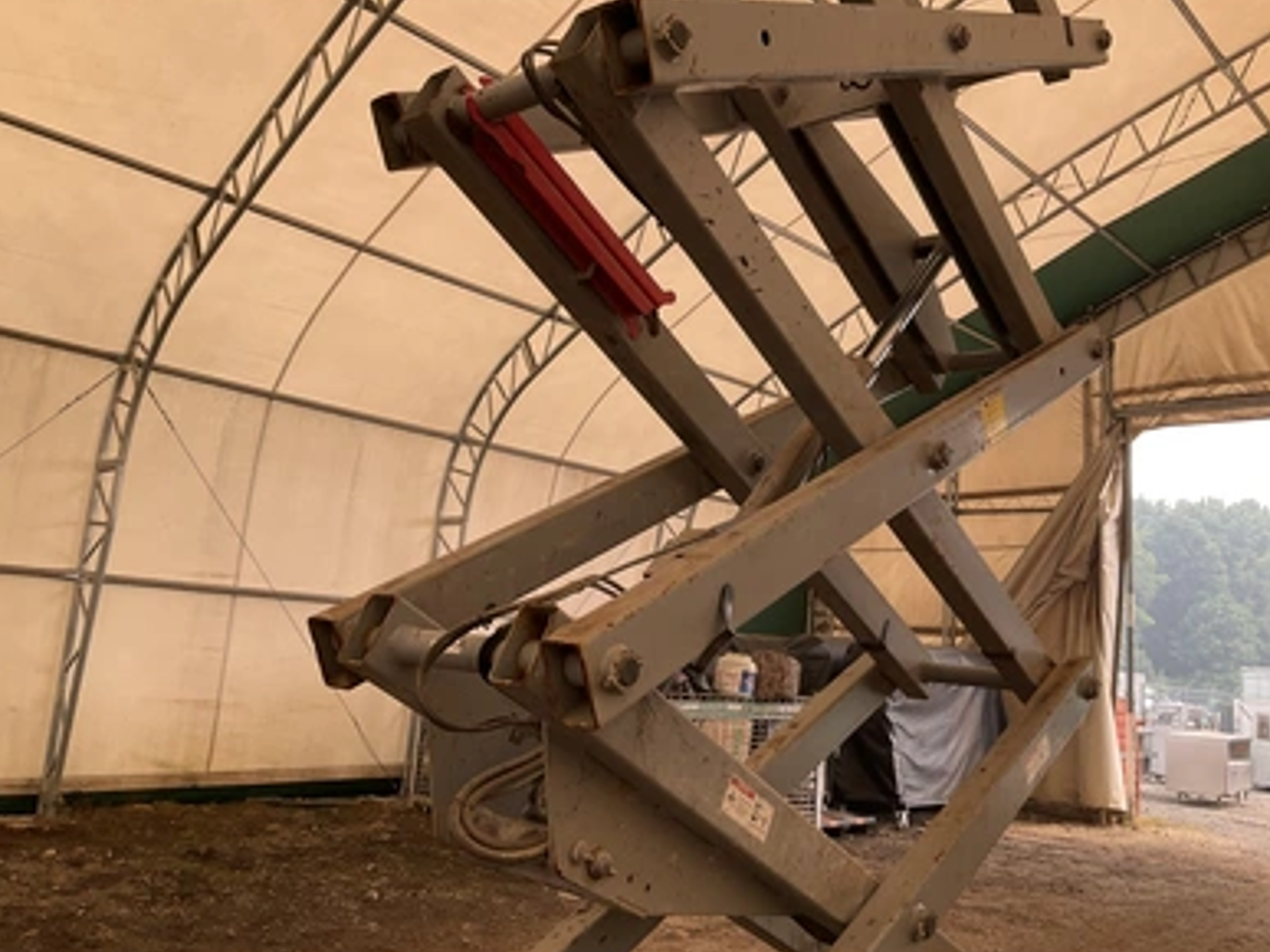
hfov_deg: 60.0
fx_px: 1100
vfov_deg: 46.8
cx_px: 643
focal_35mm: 30
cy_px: 469
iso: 20
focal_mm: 3
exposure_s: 1/199
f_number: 1.8
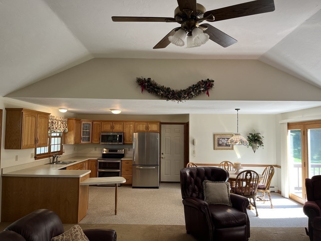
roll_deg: -0.5
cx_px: 160
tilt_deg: +3.4
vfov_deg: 53.1
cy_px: 120
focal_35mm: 26
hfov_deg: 67.3
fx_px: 241
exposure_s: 1/120
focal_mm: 5.1
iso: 100
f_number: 1.6
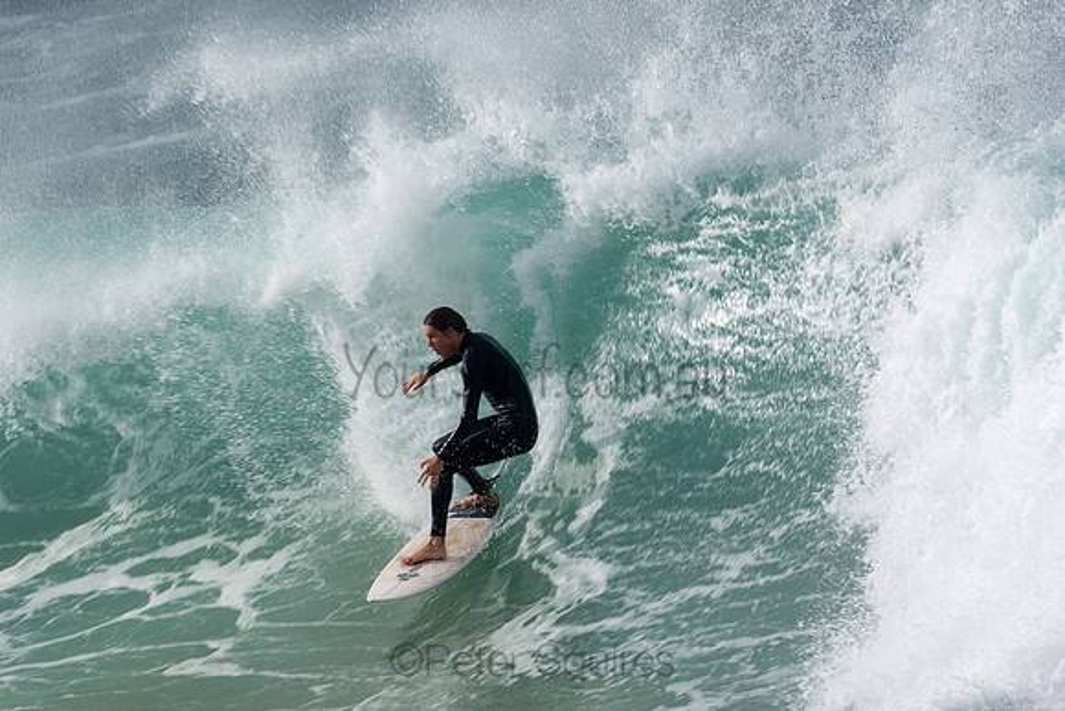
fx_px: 21304
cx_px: 532
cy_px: 356
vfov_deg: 1.9
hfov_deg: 2.9
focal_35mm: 720
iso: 100
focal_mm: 480
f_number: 10
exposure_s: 1/200
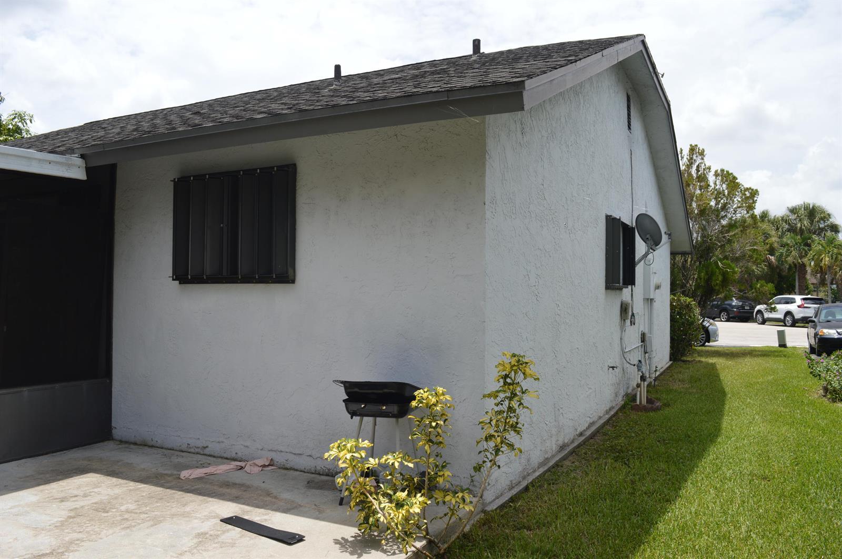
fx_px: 631
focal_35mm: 27
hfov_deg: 67.4
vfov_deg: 47.8
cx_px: 421
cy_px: 280
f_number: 8
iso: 100
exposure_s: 1/250
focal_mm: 18
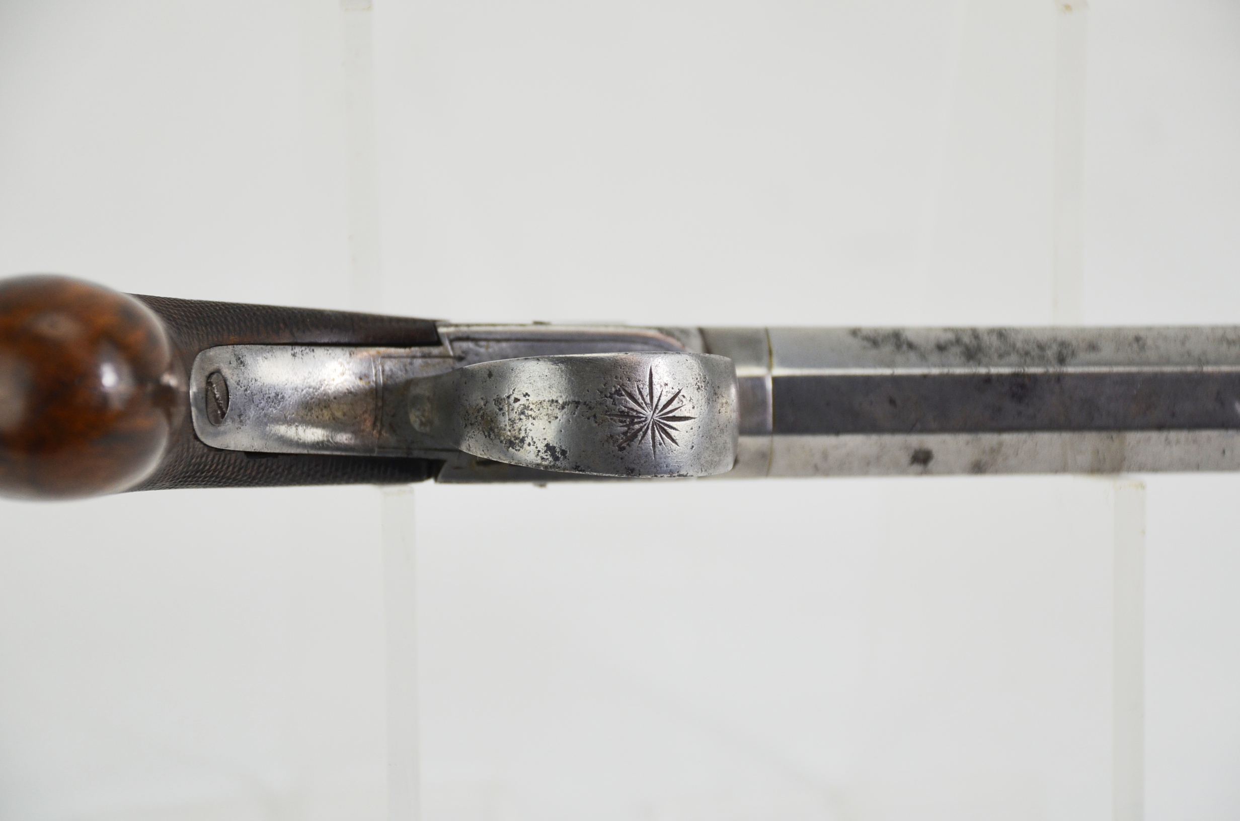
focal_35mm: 128
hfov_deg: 16.1
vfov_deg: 10.7
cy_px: 410
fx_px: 4383
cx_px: 620
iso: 400
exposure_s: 1/320
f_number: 5.6
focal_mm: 85
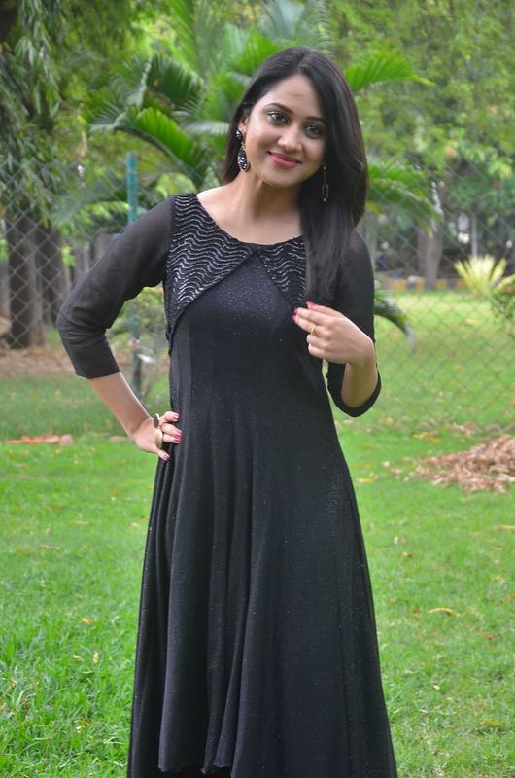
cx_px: 258
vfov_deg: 23.4
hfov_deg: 15.6
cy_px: 389
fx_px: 1875
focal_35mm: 87
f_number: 5
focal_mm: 58
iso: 800
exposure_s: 1/125
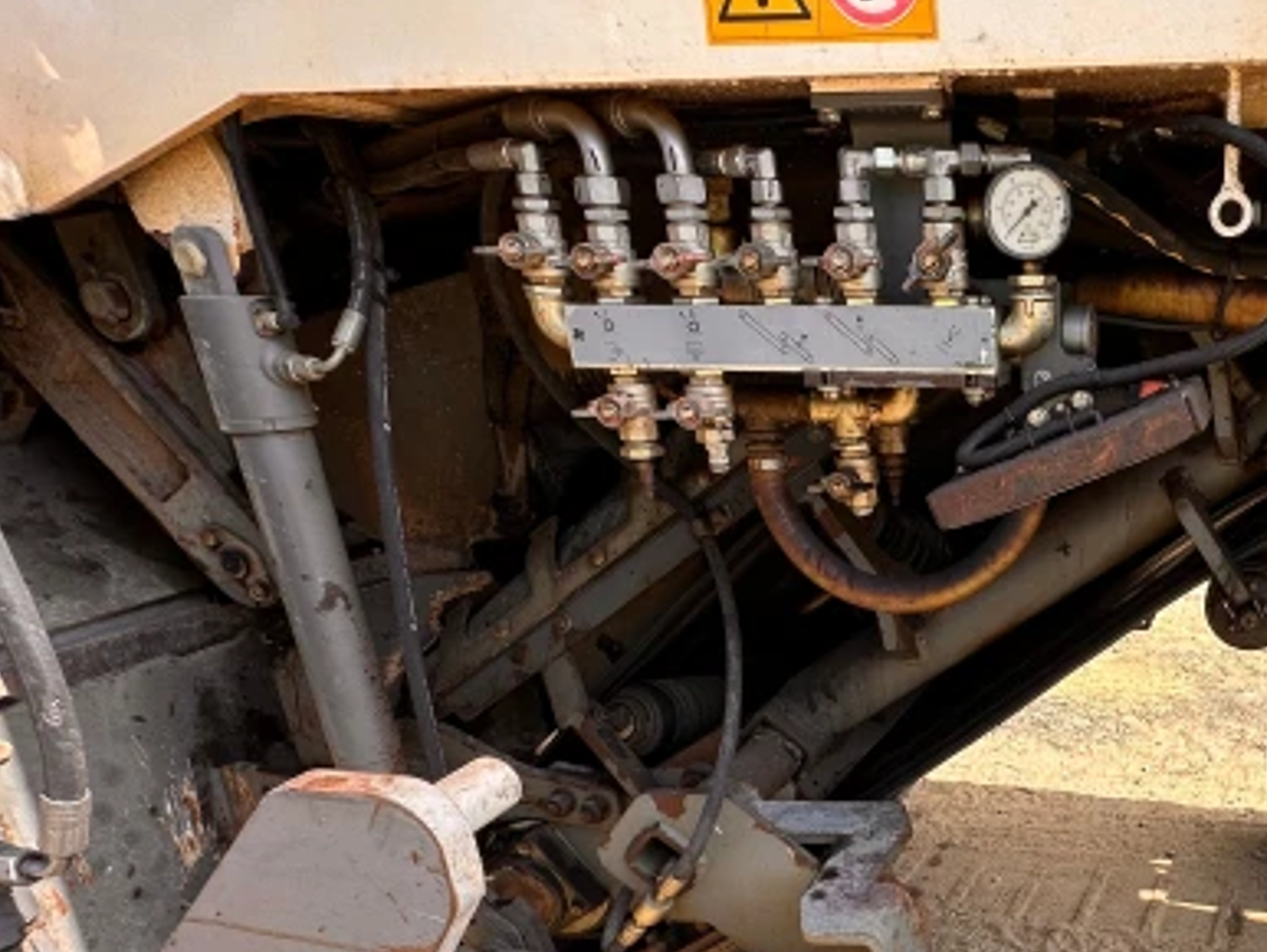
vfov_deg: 46.7
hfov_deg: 55.0
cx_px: 1100
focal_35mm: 29
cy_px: 706
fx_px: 1062
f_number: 2.2
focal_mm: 2.22
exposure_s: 1/256
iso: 40
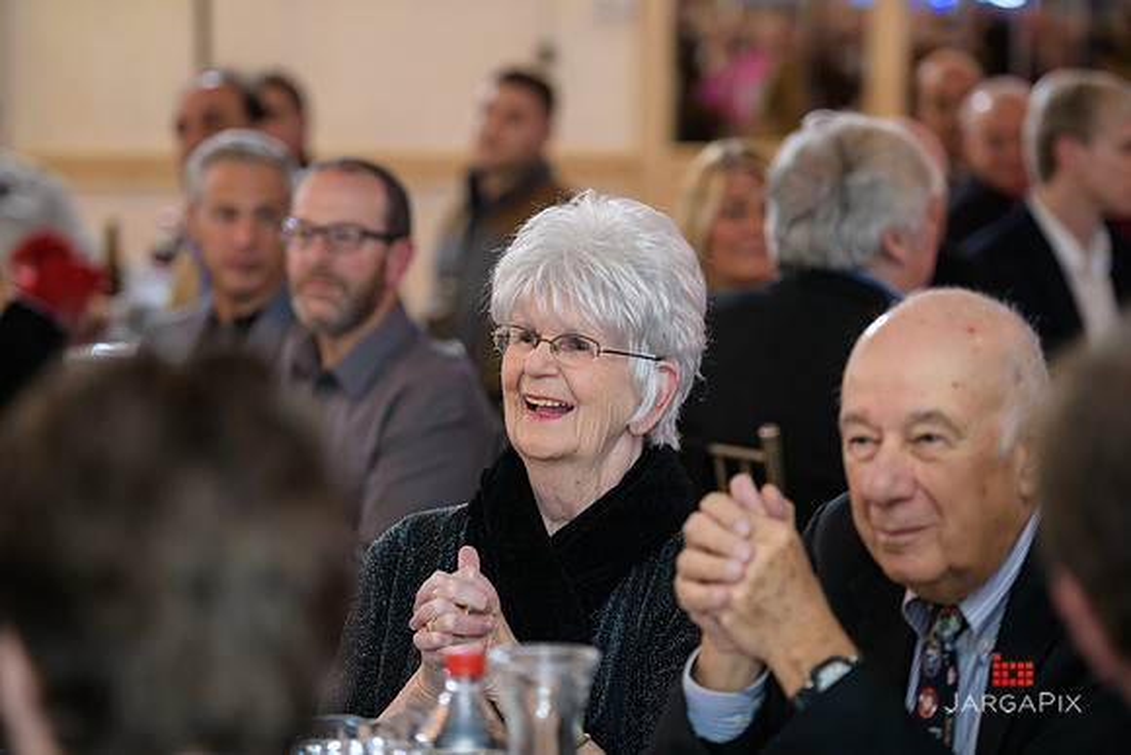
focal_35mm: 122
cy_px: 378
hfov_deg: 16.8
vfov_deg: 11.2
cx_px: 566
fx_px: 3834
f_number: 3.2
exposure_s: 1/125
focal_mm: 122
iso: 1000
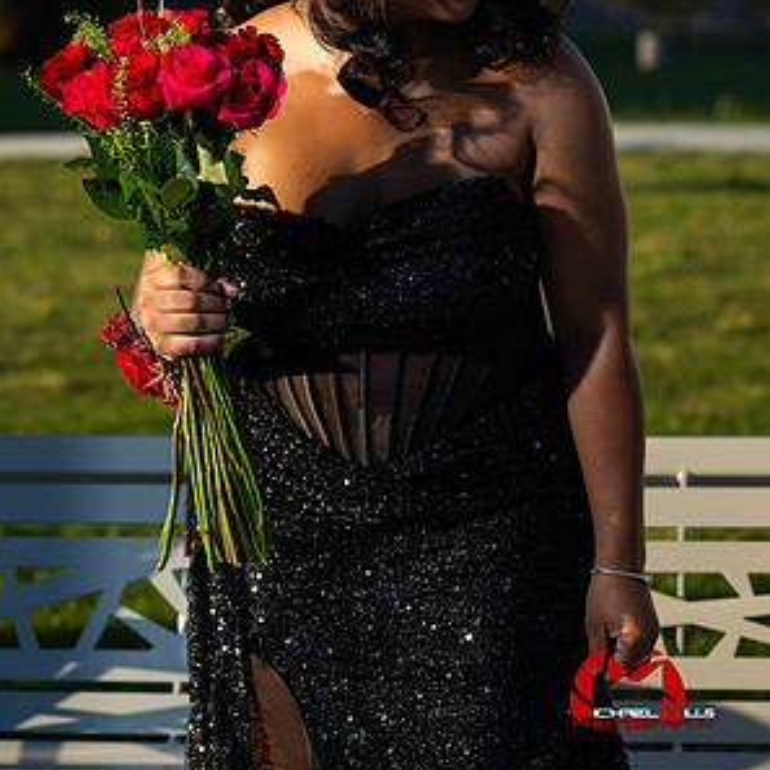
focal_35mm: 161
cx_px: 386
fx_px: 4052
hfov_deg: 10.9
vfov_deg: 10.8
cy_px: 205
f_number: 6.3
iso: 100
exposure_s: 1/250
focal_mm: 125
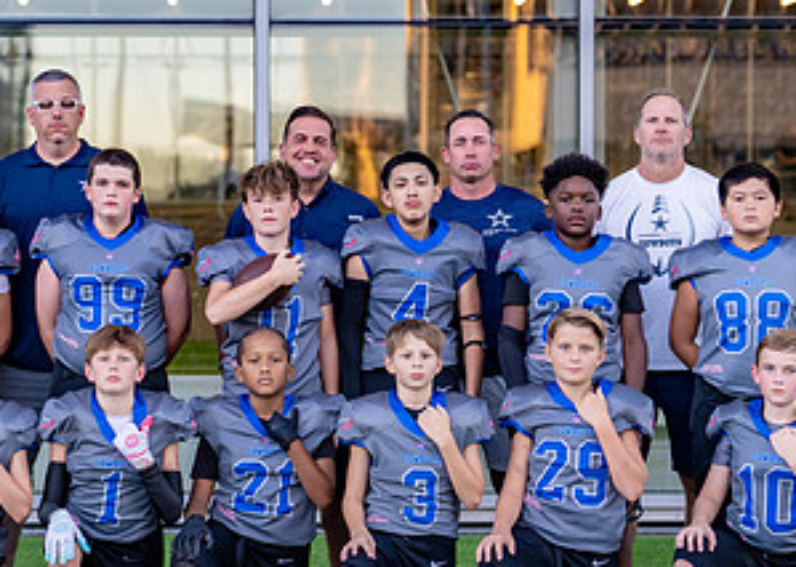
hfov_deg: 17.3
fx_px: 2597
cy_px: 385
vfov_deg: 12.4
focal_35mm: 115
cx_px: 196
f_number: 2
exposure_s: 1/400
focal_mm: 50
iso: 320
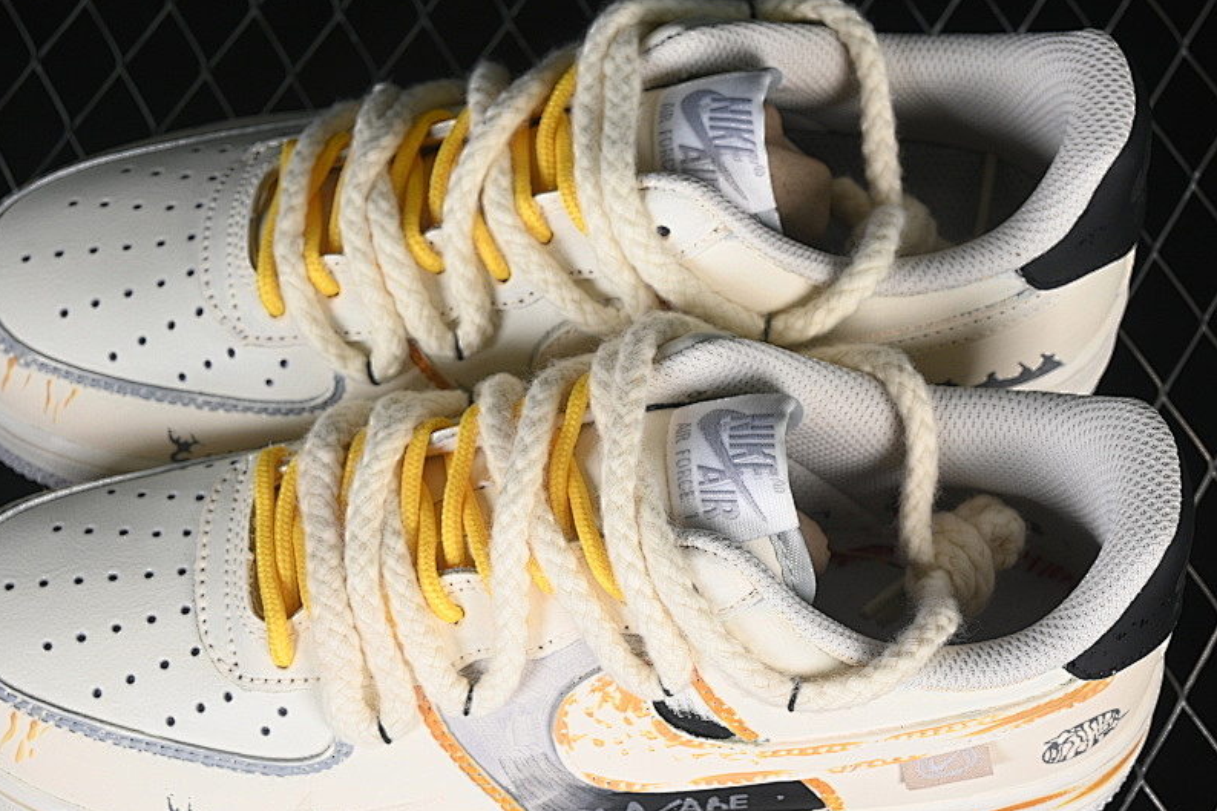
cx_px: 550
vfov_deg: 13.4
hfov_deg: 20.0
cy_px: 460
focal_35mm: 102
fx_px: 3447
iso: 160
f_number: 7.1
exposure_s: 1/80
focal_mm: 50
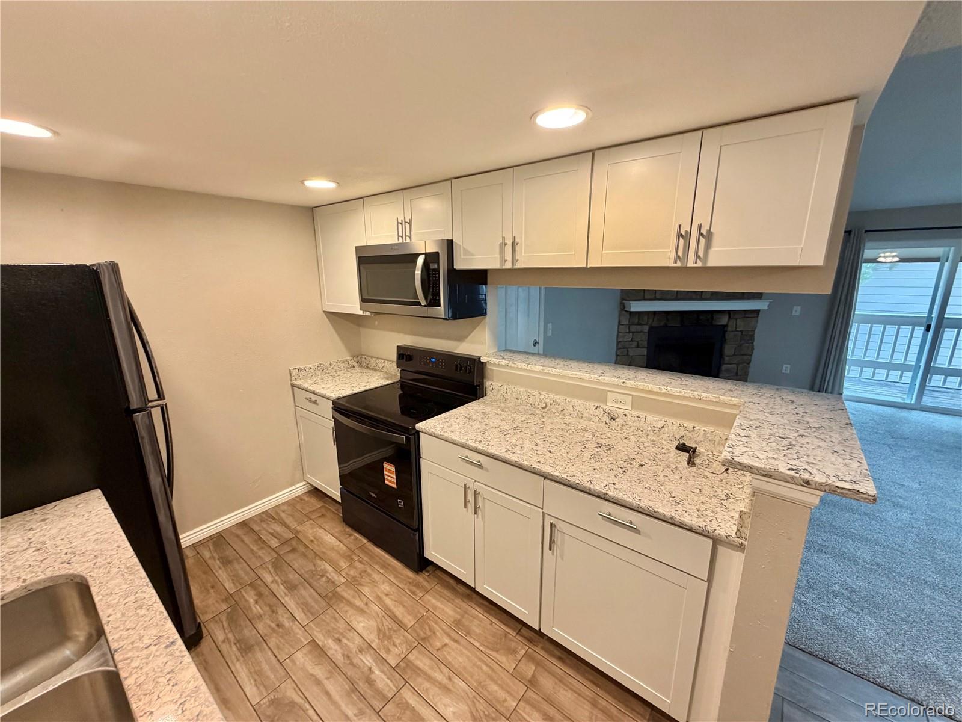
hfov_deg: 102.1
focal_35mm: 14
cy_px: 361
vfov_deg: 85.7
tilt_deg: -12.2
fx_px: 389
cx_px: 481
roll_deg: +0.9
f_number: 2.2
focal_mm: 2.22
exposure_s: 1/120
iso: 250
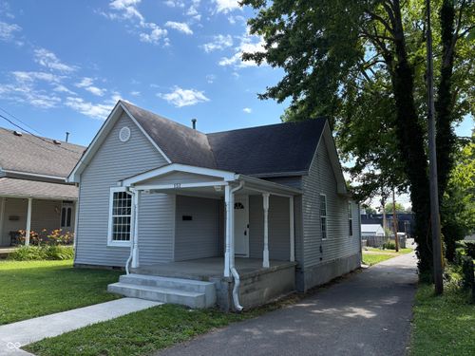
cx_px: 238
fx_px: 357
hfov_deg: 67.3
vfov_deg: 53.1
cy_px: 178
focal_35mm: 26
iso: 64
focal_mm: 5.96
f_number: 1.6
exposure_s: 1/1393
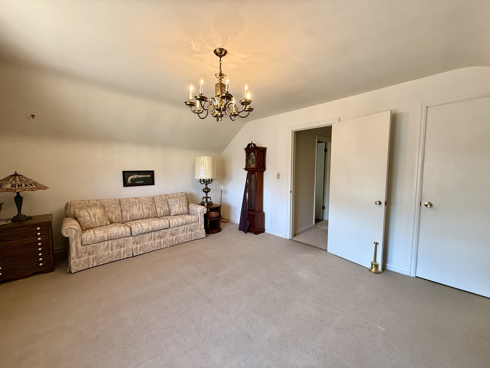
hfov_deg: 102.1
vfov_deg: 85.7
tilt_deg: -3.6
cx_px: 245
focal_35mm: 14
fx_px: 198
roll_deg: -0.1
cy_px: 184
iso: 250
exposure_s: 1/60
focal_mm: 2.22
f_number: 2.2
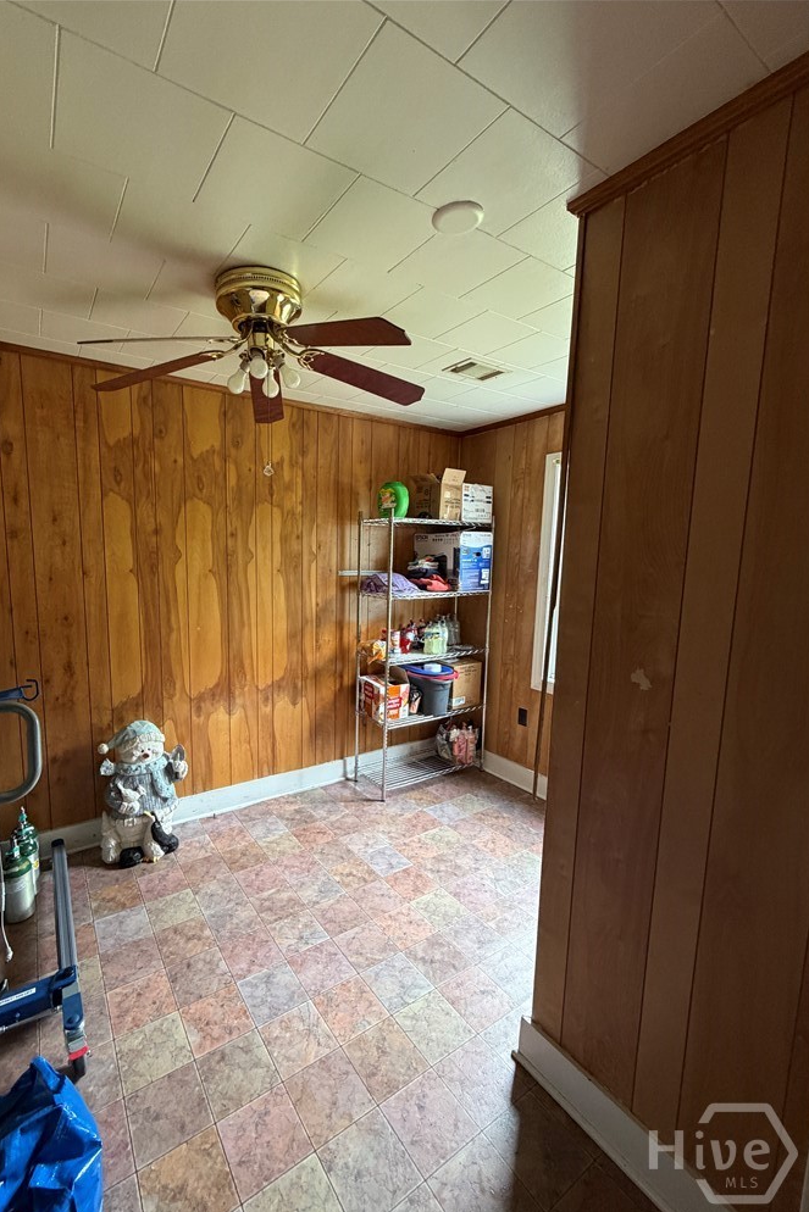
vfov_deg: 100.4
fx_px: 505
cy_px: 623
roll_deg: -1.1
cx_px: 348
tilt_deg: -7.4
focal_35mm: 15
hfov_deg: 76.9
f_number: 2.2
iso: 320
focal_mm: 2.22
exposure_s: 1/74
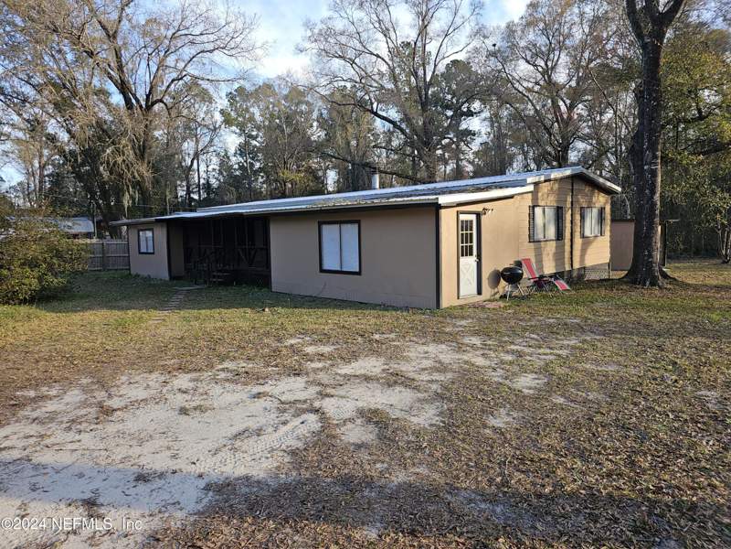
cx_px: 366
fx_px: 486
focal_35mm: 23
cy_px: 274
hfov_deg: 73.9
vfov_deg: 58.9
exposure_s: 1/133
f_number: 1.7
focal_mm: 6.3
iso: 10
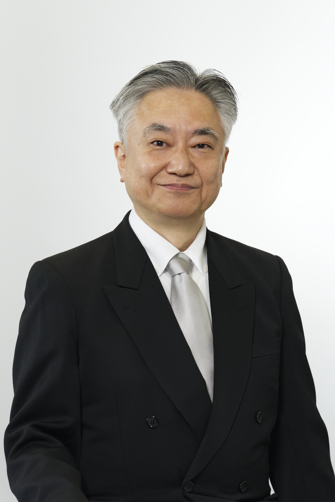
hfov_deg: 10.8
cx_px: 168
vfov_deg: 16.1
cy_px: 251
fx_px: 1771
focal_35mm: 127
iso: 500
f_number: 6.3
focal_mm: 85
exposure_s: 1/125
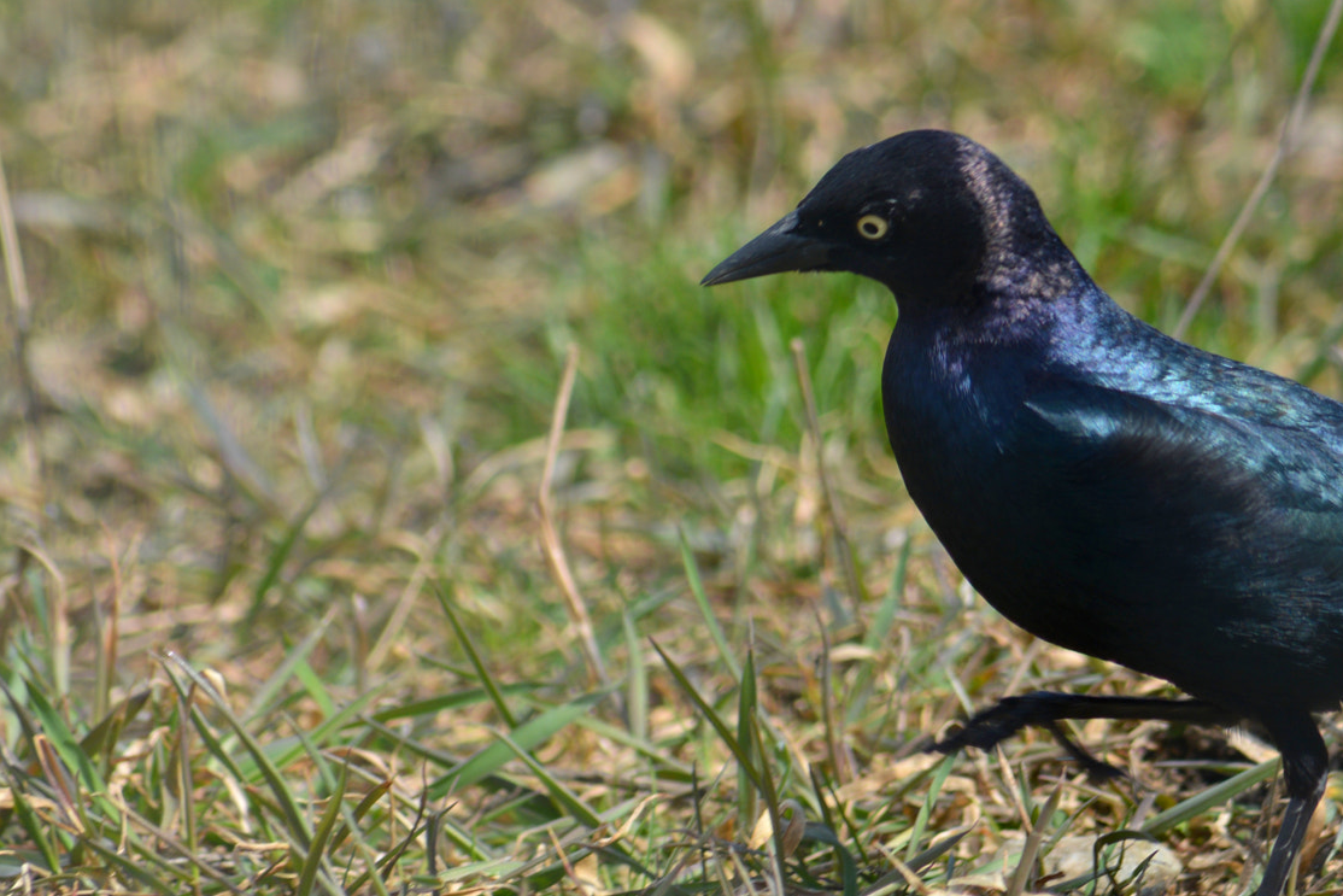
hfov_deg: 2.5
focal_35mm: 827
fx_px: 30854
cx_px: 866
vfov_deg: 1.7
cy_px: 464
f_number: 8
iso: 100
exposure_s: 1/400
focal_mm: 300
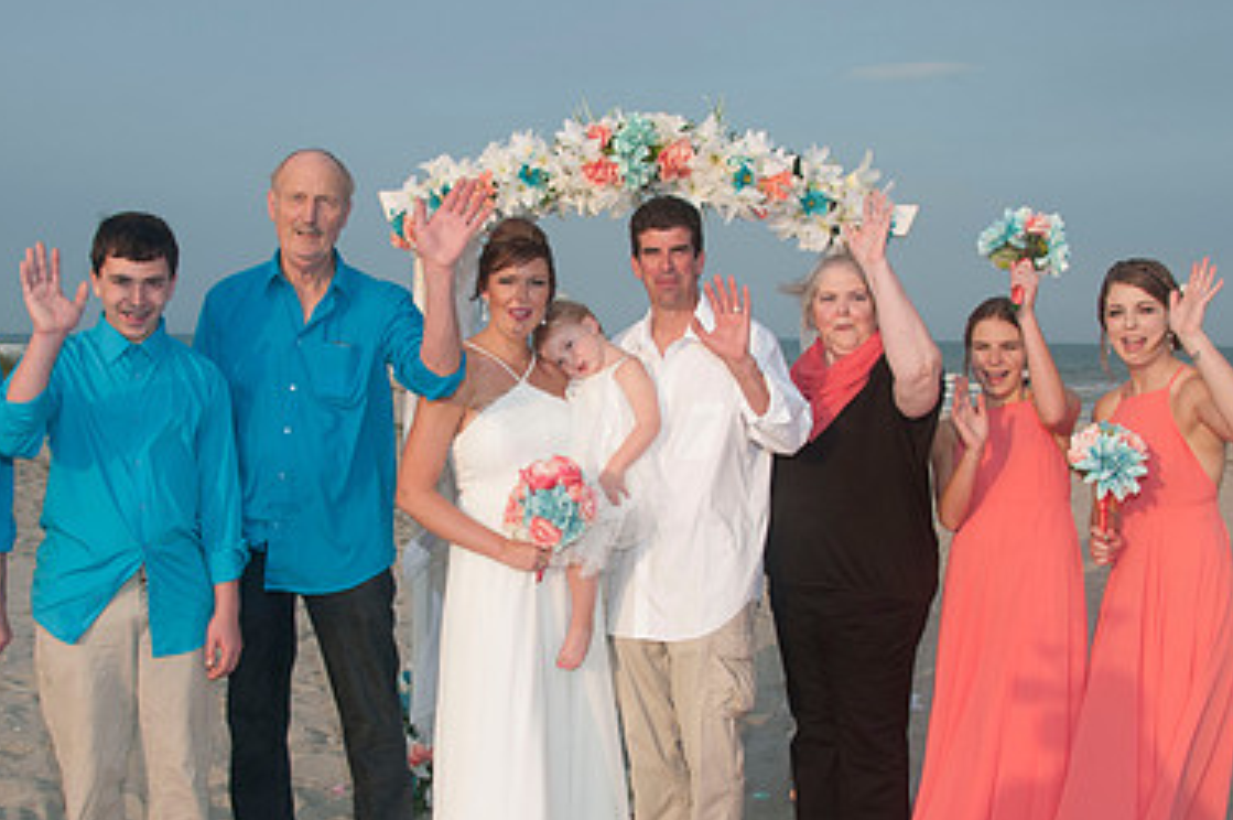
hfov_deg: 46.3
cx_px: 542
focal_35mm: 42
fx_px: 1437
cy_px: 488
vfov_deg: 31.8
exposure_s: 1/250
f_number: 7.1
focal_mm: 18
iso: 100
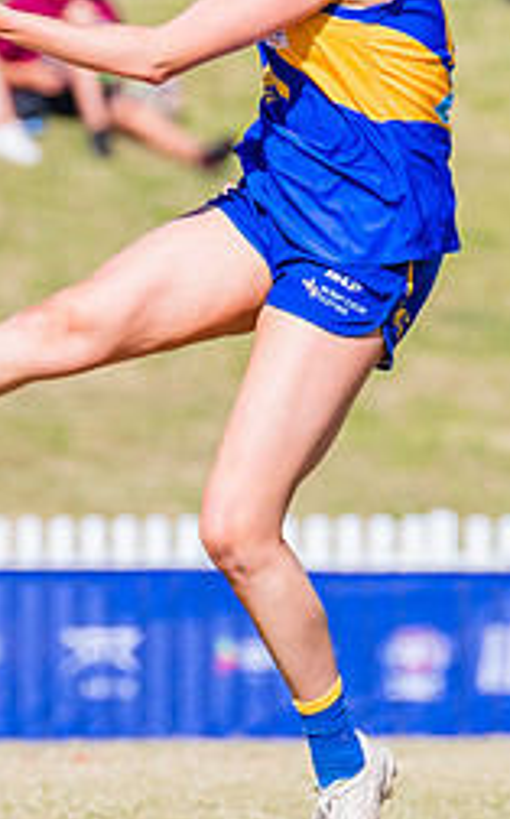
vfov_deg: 1.3
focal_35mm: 1562
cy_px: 248
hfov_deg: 0.8
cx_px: 149
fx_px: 34816
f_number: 9
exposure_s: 1/1600
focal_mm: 380
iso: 800
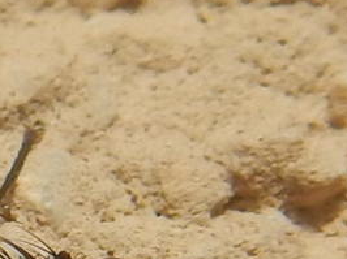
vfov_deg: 13.1
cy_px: 409
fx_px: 1062
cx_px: -134
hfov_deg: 17.2
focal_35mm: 106
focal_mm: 5.9
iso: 125
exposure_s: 1/500
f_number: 3.9
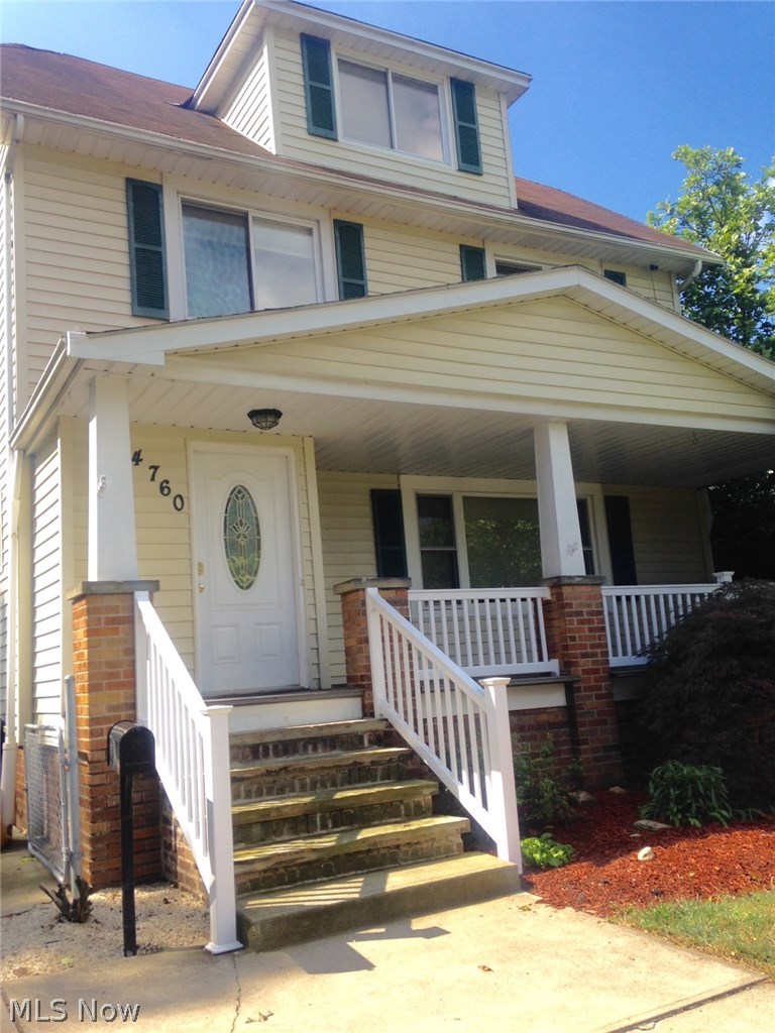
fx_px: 985
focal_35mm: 33
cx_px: 388
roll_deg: +3.9
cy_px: 516
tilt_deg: +9.2
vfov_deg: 55.4
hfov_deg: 42.9
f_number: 2.4
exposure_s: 1/695
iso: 50
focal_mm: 4.12
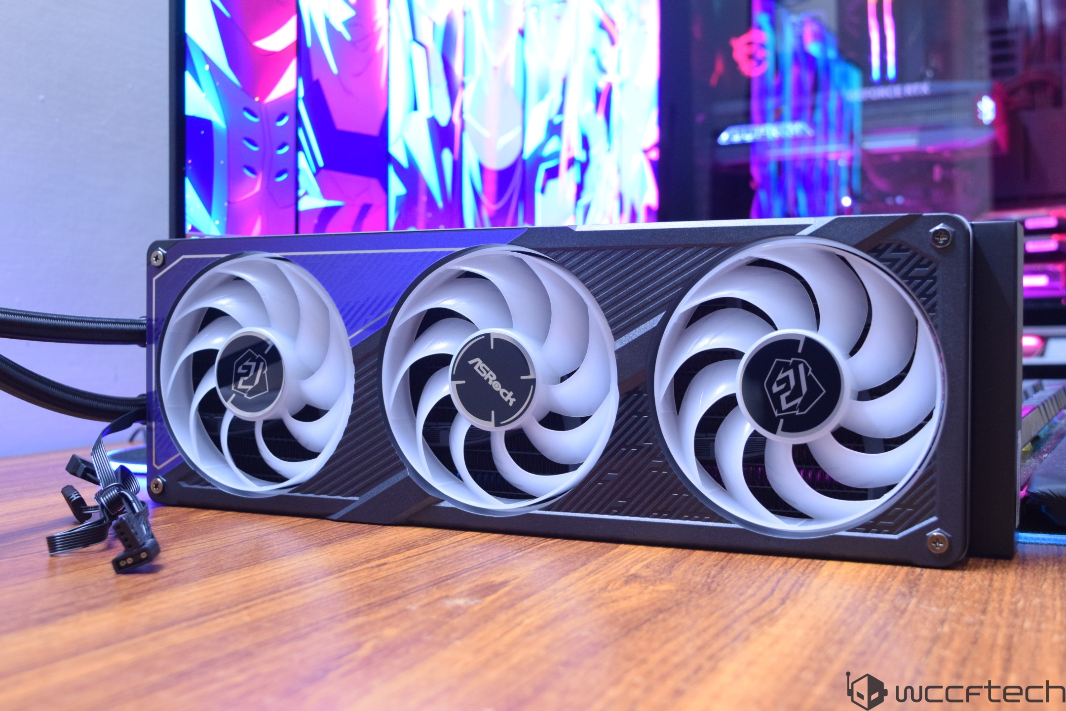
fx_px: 1288
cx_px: 533
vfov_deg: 30.8
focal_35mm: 44
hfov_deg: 45.0
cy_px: 356
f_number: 7.1
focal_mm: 29
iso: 1600
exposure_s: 1/8
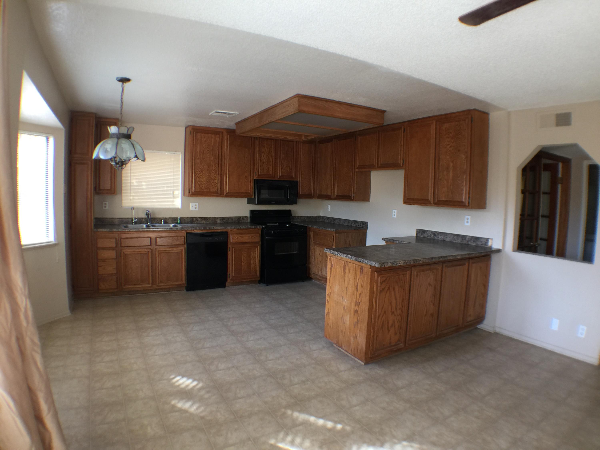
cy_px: 225
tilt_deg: -3.5
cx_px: 300
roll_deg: -1.4
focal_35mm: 29
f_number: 2.2
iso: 32
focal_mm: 4.15
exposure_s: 1/15
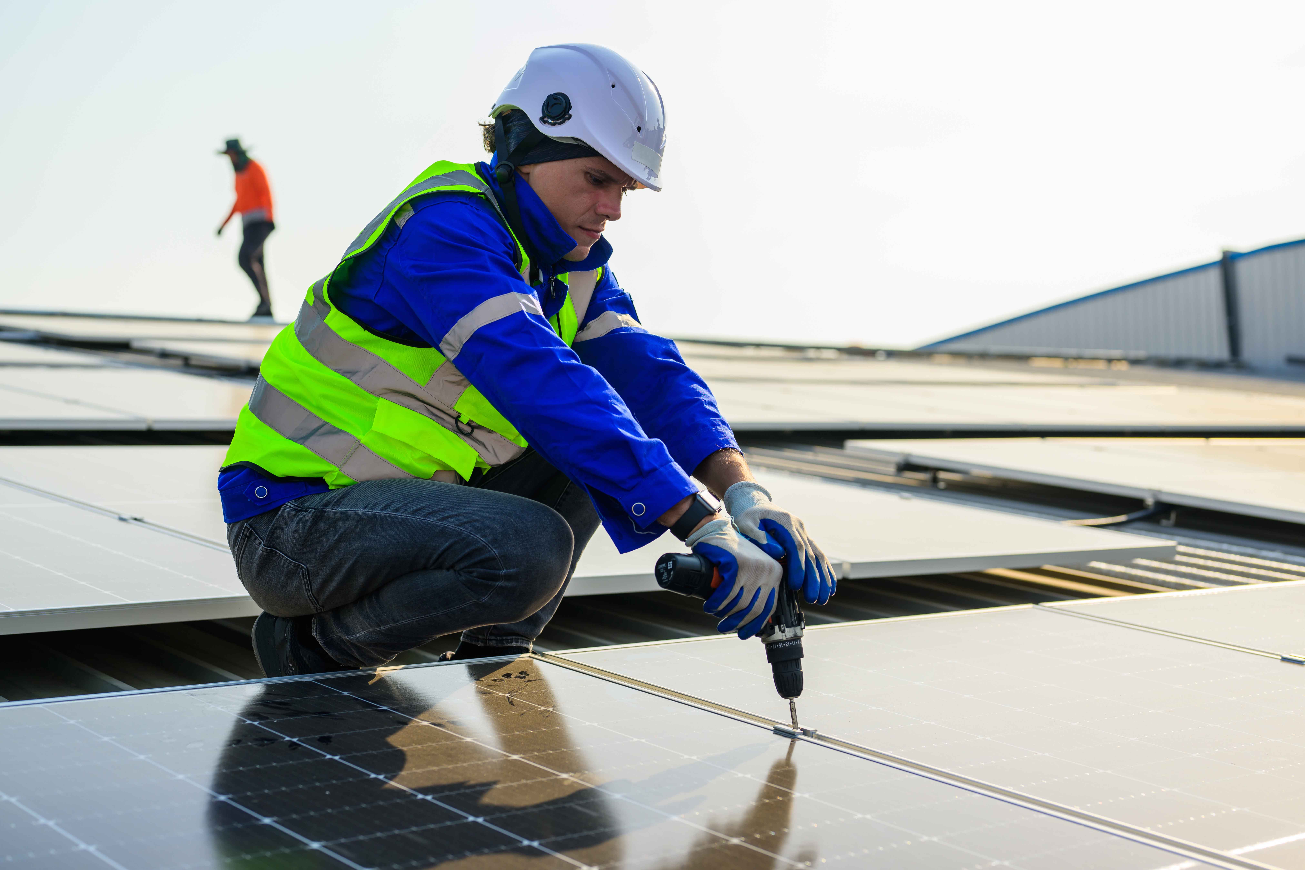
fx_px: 1812
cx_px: 652
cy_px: 435
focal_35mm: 50
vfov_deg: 27.0
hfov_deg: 39.6
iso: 64
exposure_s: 1/640
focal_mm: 50
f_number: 3.5
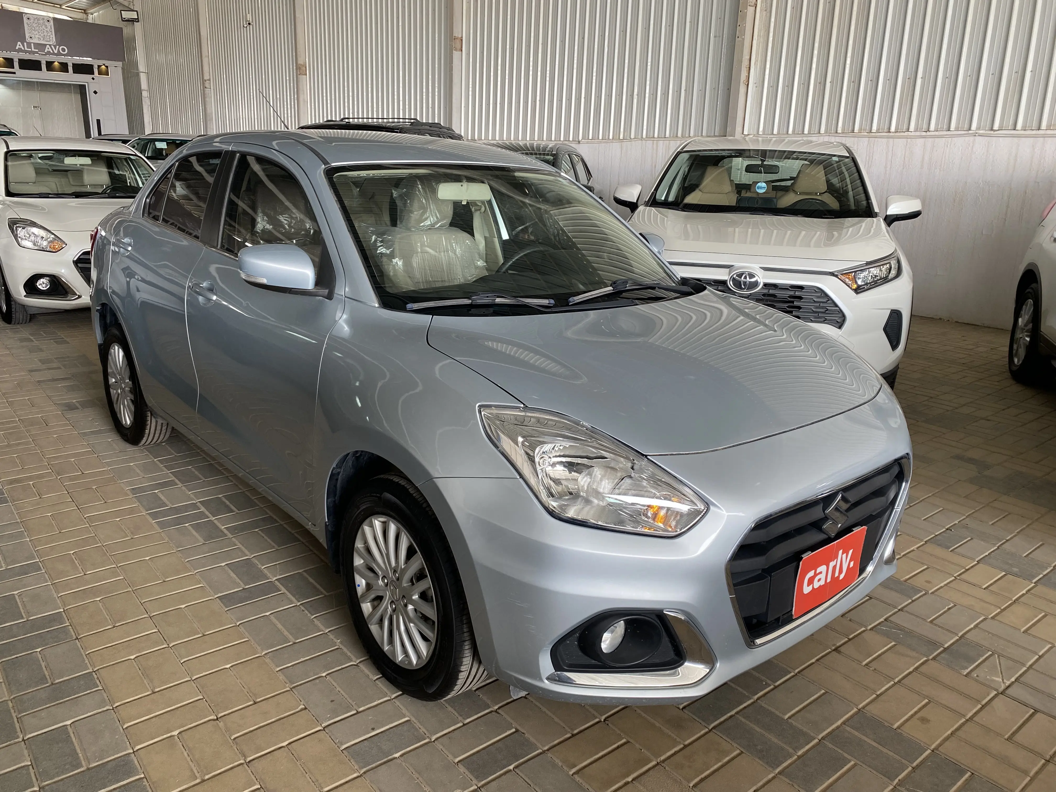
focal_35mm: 26
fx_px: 793
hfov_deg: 67.3
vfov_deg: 53.1
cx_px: 528
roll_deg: -0.9
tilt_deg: -16.1
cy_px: 396
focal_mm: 4.25
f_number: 1.8
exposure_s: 1/122
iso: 80
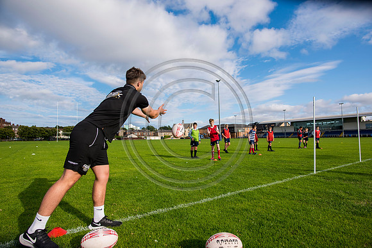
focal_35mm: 20
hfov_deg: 84.0
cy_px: 124
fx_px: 207
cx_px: 186
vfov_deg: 62.0
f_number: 4
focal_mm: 20
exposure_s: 1/1600
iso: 250
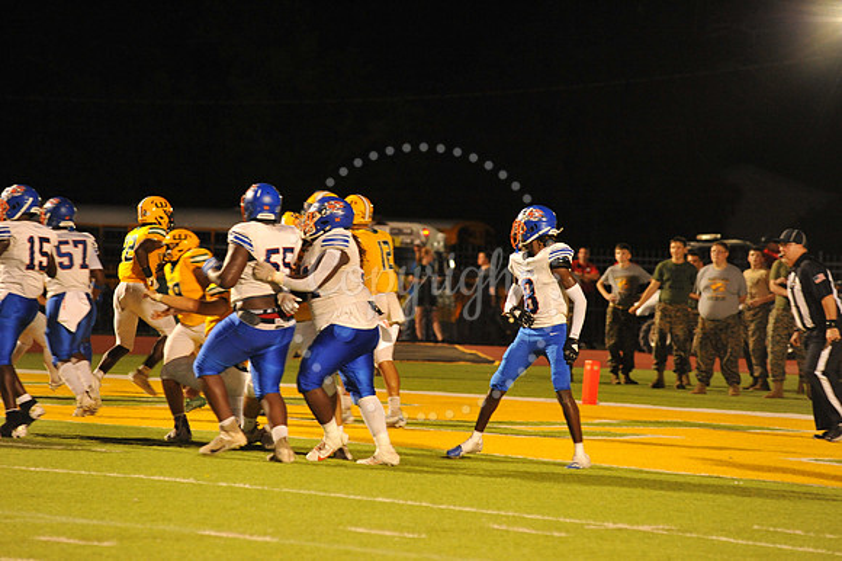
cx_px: 421
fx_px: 4675
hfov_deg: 10.3
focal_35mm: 200
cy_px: 280
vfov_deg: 6.9
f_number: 5
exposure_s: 1/160
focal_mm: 200
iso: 3200
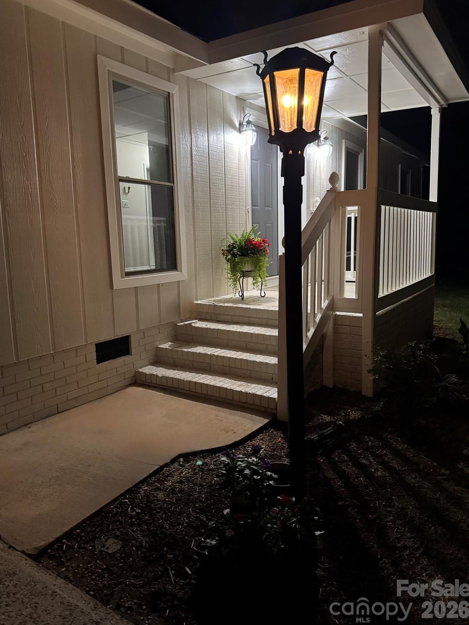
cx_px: 229
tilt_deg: -8.9
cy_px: 301
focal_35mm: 25
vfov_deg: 69.4
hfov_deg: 54.9
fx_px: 452
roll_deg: +1.0
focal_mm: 6.76
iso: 1000
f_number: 1.78
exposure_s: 1/40
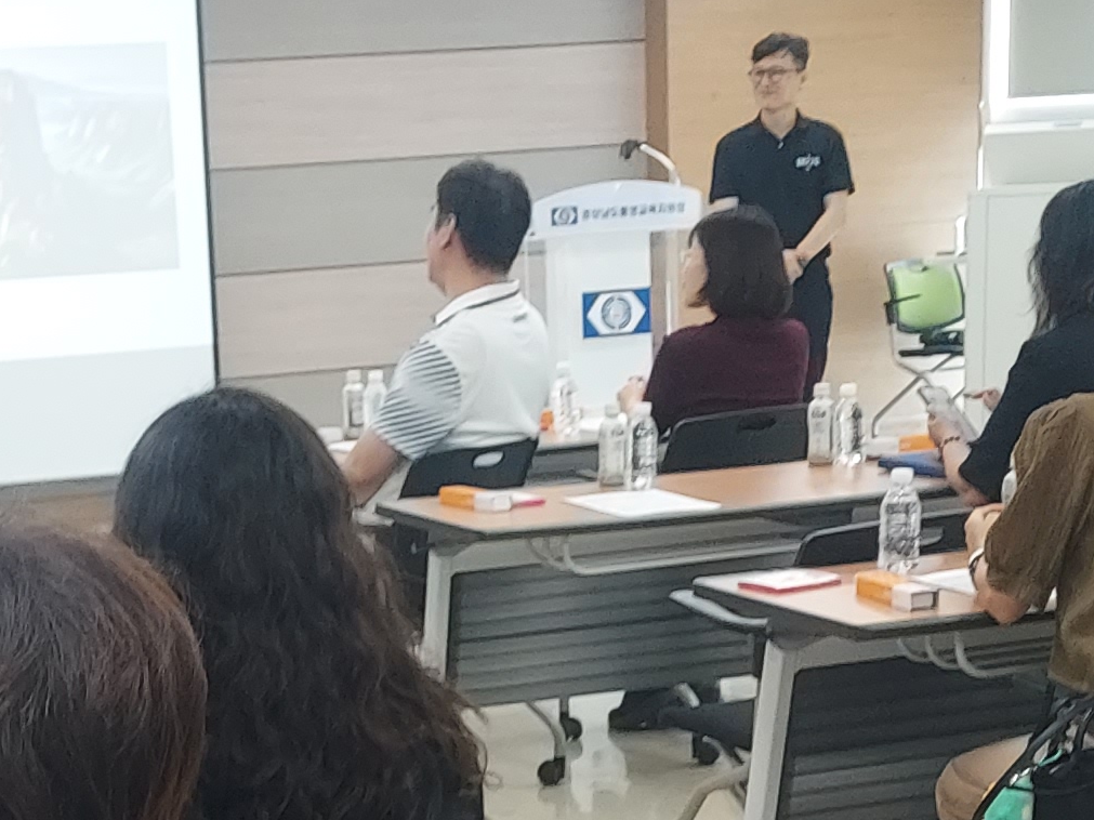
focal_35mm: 95
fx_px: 3002
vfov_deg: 15.1
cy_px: 954
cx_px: 167
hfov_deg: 20.3
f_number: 1.8
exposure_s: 1/60
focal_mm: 4.6
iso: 160
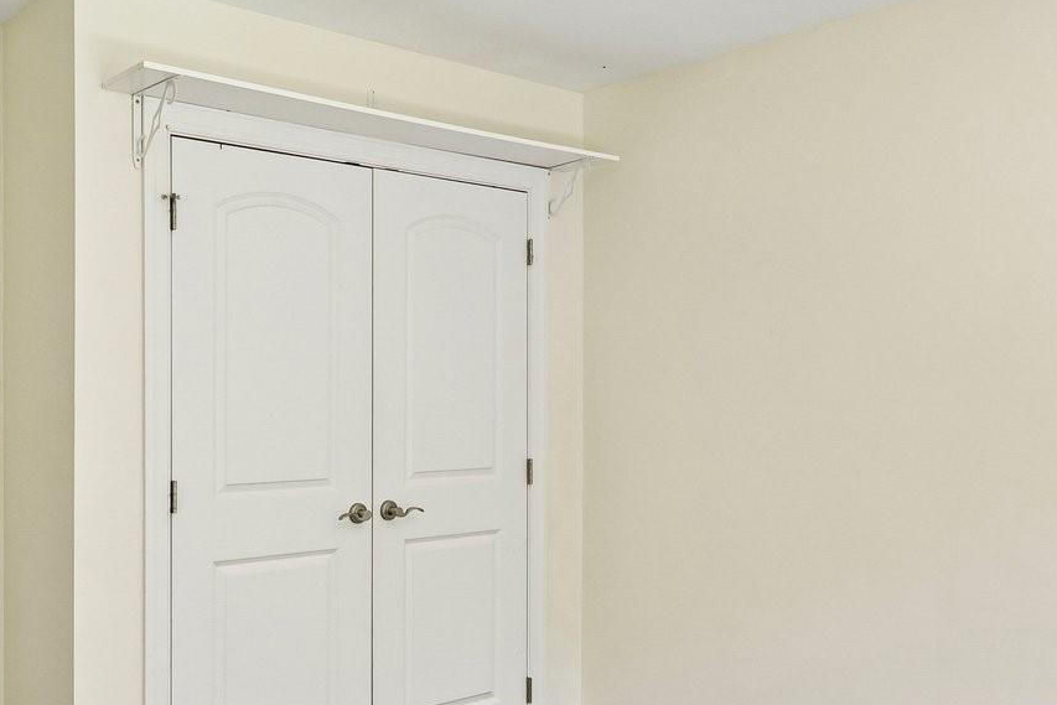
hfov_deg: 52.5
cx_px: 385
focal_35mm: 36
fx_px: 1057
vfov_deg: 36.8
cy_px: 403
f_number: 8
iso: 110
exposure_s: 1/15
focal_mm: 15
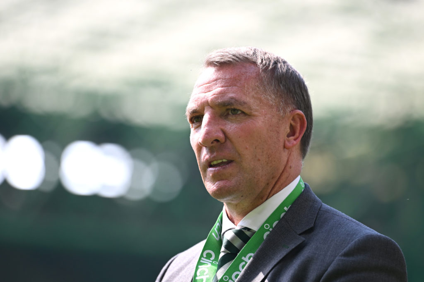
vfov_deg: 4.6
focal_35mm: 300
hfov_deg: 6.9
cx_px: 212
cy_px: 141
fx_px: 3532
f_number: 2.8
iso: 320
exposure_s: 1/1905
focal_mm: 200
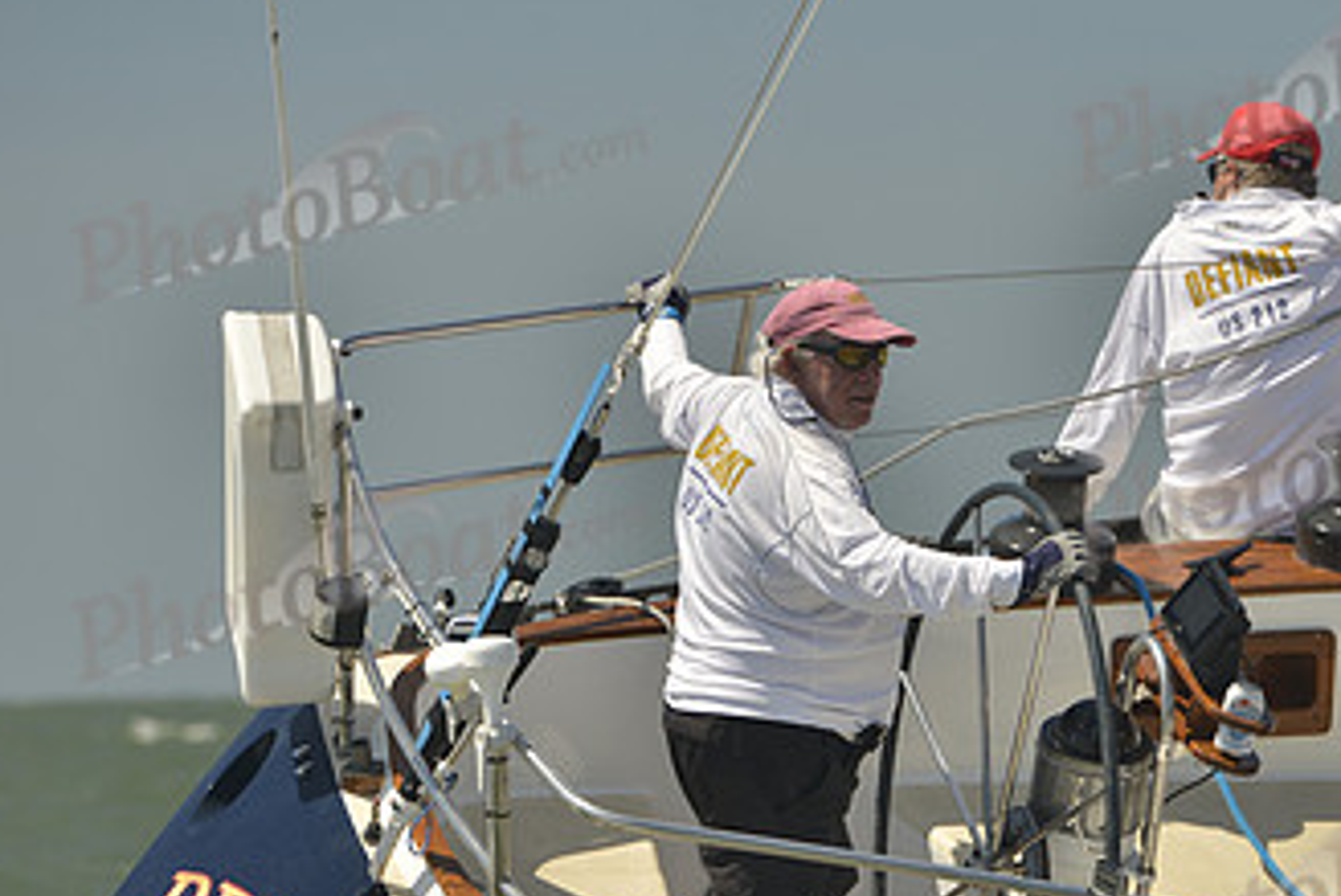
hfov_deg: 6.3
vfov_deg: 4.2
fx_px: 12186
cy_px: 730
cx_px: 863
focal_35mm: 327
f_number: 6.3
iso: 280
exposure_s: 1/1000
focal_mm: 185
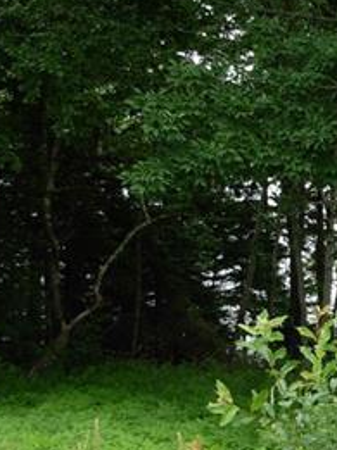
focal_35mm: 112
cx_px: 475
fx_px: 1457
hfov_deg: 12.6
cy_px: 267
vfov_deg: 17.6
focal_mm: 6.3
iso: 79
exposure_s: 1/352
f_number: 2.9
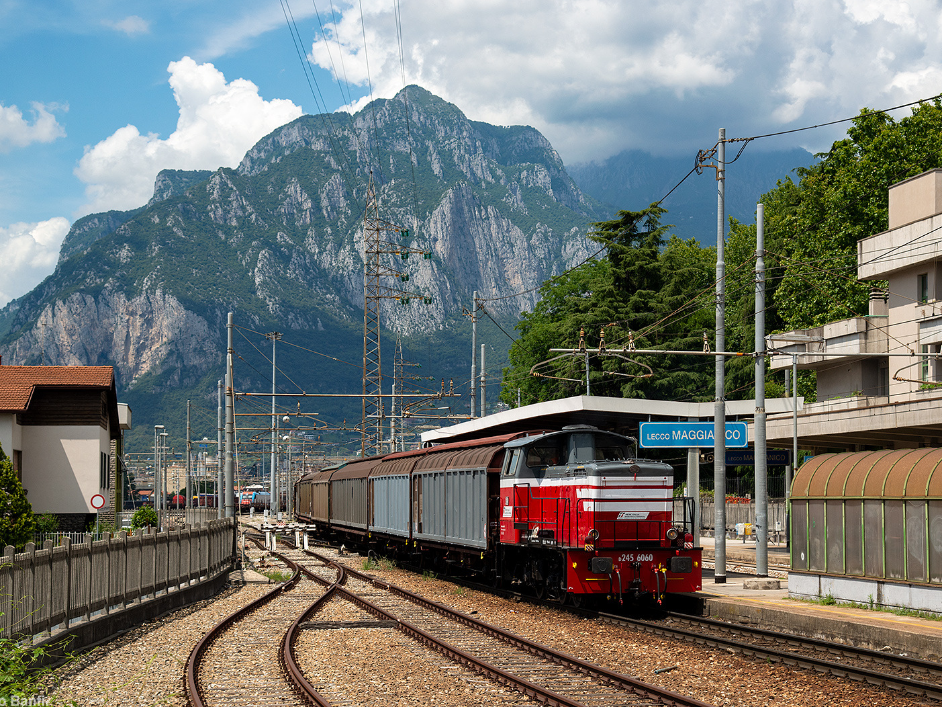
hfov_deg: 28.6
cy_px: 355
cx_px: 473
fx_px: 1850
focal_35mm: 68
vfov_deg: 21.6
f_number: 8
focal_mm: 62
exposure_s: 1/640
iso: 250
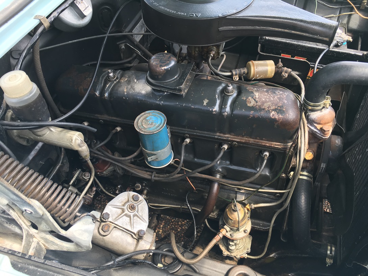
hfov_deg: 61.7
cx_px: 184
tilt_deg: -51.0
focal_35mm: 29
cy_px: 138
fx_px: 308
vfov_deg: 48.2
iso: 25
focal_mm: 4.15
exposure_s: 1/100
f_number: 2.2
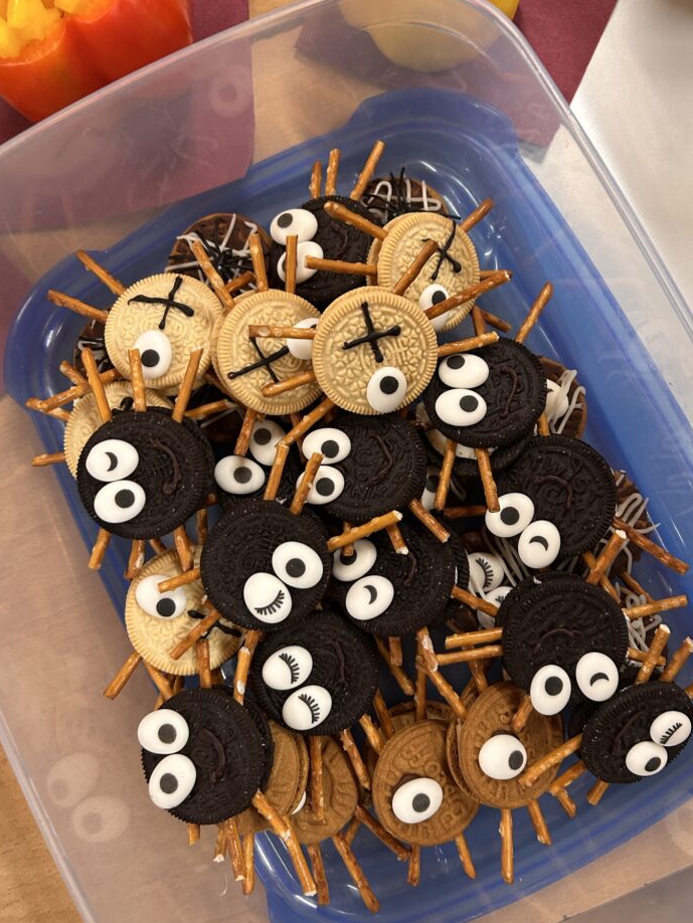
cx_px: 379
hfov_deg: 48.2
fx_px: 774
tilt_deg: -83.7
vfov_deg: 61.6
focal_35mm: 29
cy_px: 438
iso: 160
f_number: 1.5
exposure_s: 1/50
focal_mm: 5.7
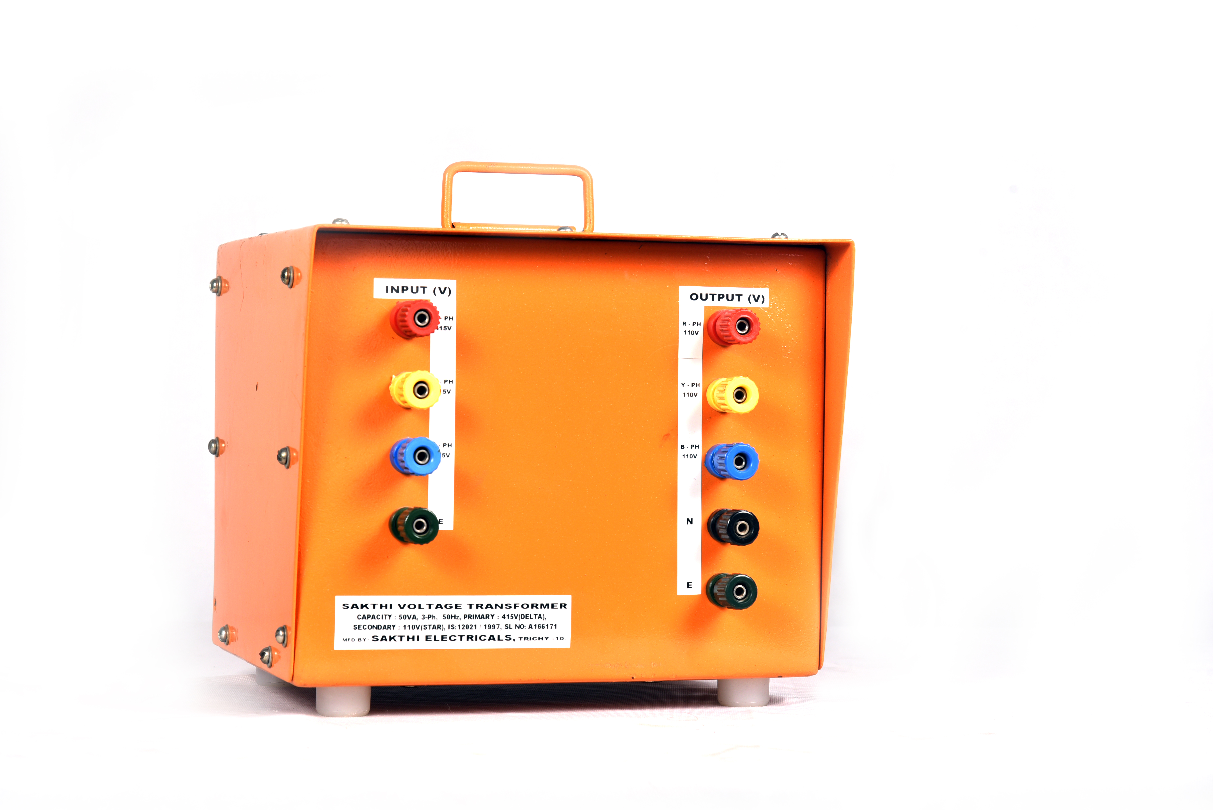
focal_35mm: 78
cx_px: 606
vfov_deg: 17.5
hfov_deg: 26.0
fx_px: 2629
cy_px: 405
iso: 100
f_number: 10
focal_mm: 78
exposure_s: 1/160
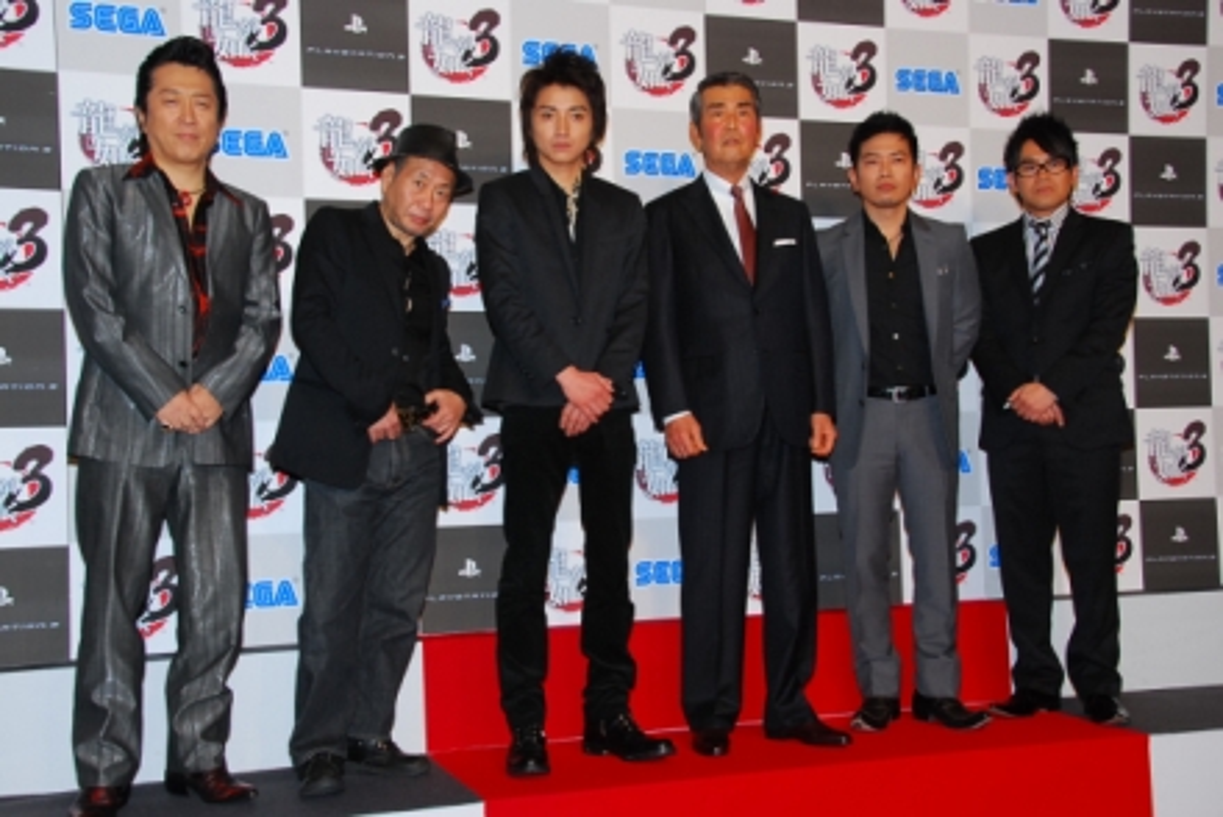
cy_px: 408
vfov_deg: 30.9
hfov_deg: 44.9
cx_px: 612
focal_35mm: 44
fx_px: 1479
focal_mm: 29
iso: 500
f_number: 10
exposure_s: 1/200
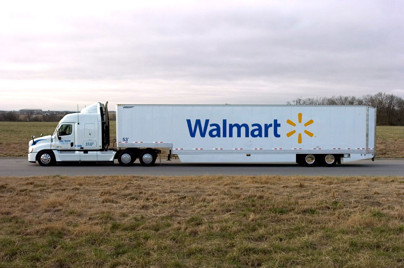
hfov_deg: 46.5
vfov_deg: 31.8
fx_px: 470
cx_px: 202
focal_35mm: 42
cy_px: 134
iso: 400
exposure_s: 1/1250
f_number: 5.6
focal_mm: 28
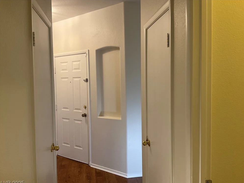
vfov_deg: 46.8
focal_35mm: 30
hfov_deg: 60.0
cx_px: 125
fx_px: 211
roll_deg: +0.1
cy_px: 94
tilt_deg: -2.9
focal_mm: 3
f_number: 1.8
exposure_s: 1/60
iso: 100
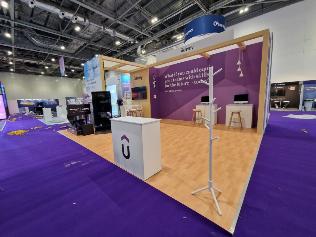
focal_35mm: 13
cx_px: 158
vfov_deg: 89.9
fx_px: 119
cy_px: 118
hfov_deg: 106.2
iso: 320
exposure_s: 1/33
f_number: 2.2
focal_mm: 2.2
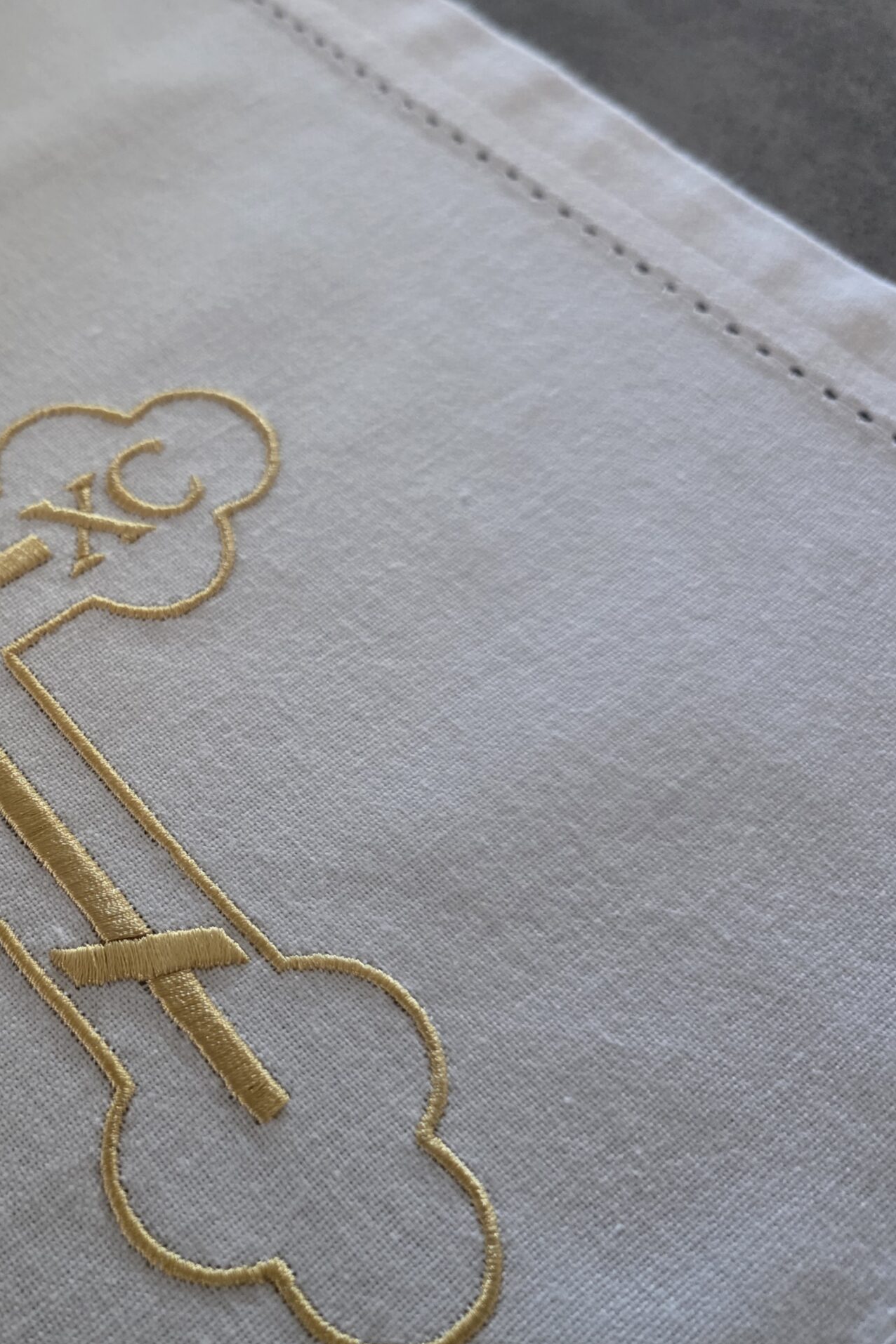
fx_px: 1195
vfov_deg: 58.7
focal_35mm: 32
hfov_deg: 38.1
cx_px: 78
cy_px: 673
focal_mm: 6.3
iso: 1250
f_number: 1.7
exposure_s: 1/100
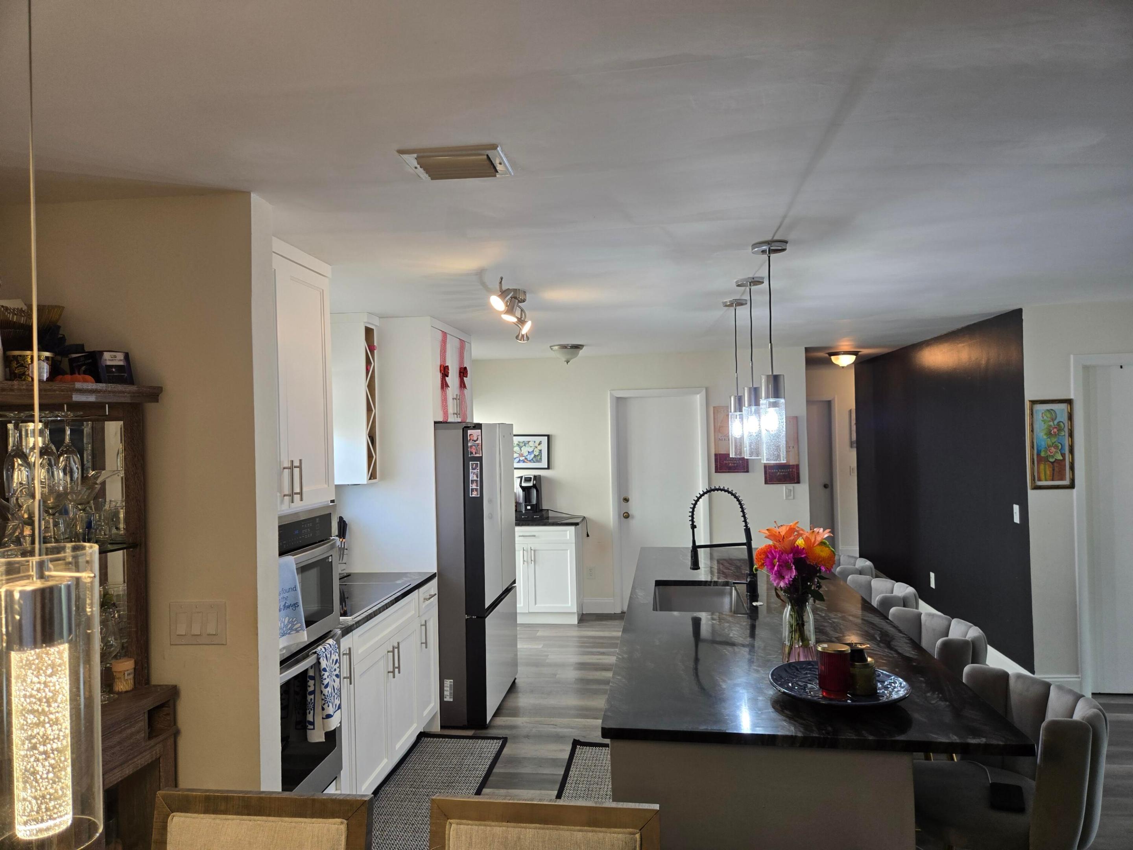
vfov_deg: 58.9
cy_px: 425
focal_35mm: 23
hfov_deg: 73.9
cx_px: 566
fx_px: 753
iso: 80
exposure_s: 1/120
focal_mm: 5.4
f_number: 1.8
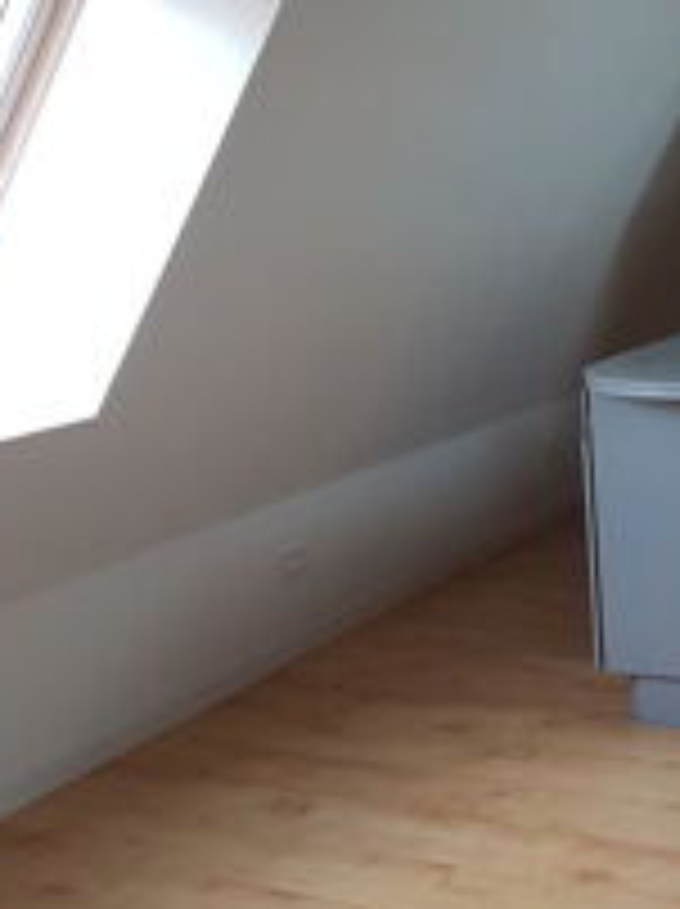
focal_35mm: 55
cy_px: 421
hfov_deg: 25.3
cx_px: 666
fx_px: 1444
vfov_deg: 35.0
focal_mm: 4.2
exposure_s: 1/50
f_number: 1.7
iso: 64
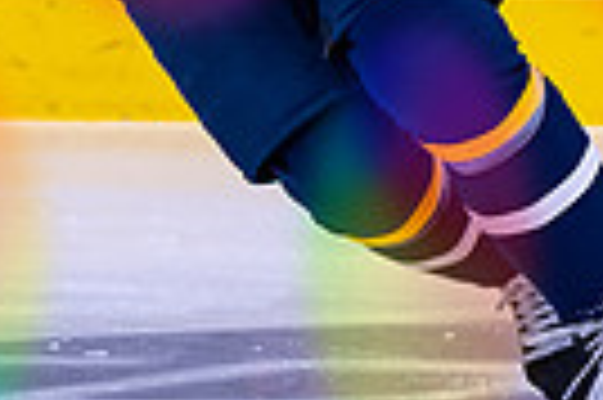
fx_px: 20929
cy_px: -144
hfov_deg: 1.7
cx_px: 61
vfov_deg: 1.1
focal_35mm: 1251
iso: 800
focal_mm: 165
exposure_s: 1/640
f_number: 3.2
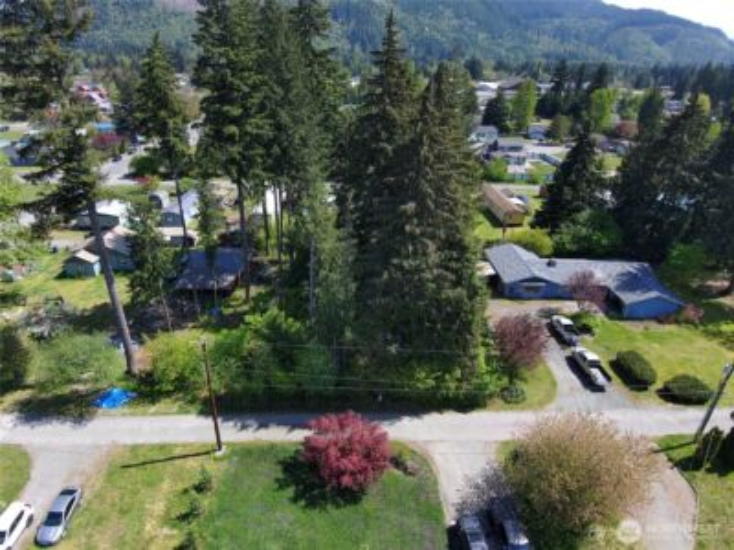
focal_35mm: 21
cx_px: 367
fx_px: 445
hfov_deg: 79.0
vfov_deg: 63.4
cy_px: 275
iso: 100
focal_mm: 3.7
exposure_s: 1/590
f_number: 2.8
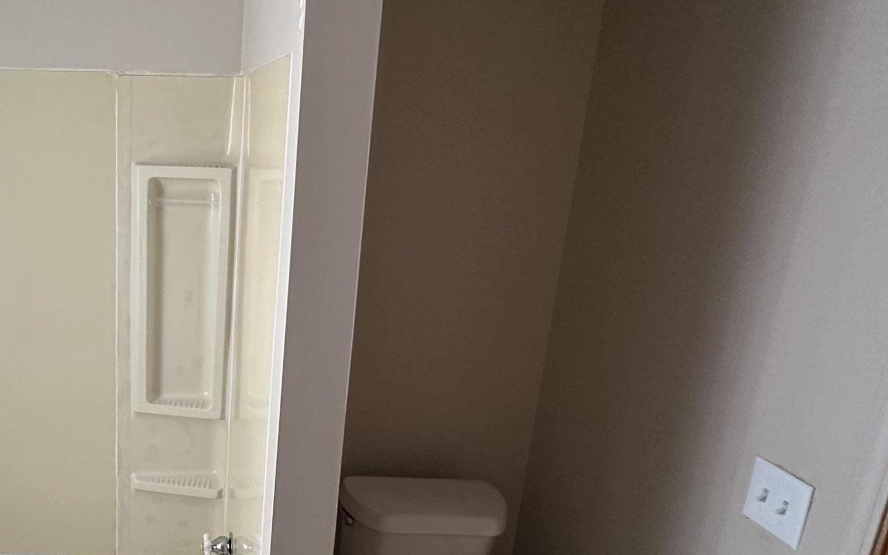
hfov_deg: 57.8
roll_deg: -0.9
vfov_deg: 41.7
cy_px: 315
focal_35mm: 30
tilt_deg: -15.1
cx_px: 168
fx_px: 726
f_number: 2.2
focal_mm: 2.22
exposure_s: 1/60
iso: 400
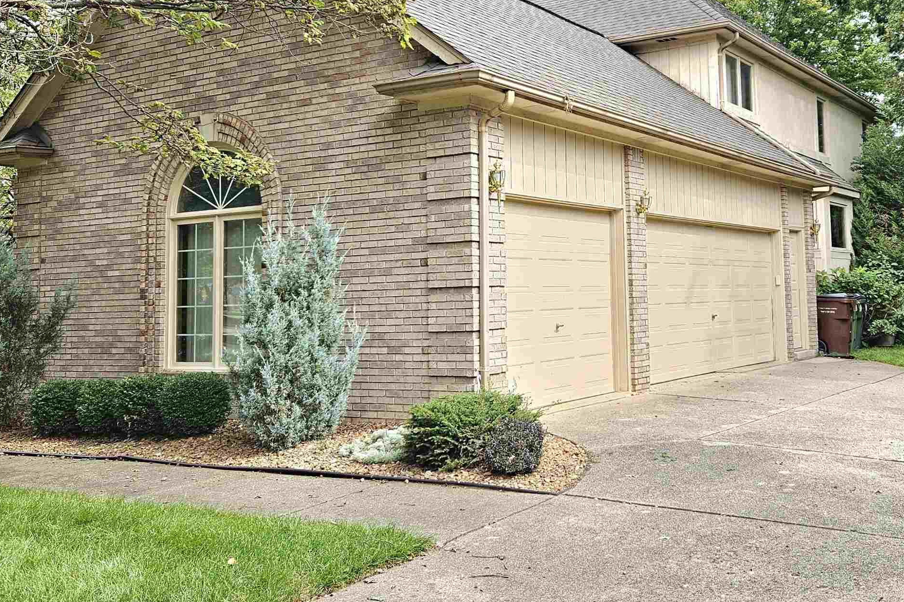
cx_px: 623
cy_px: 203
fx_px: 979
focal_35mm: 39
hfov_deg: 48.5
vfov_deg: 33.9
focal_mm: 5.4
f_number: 1.8
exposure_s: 1/182
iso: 40
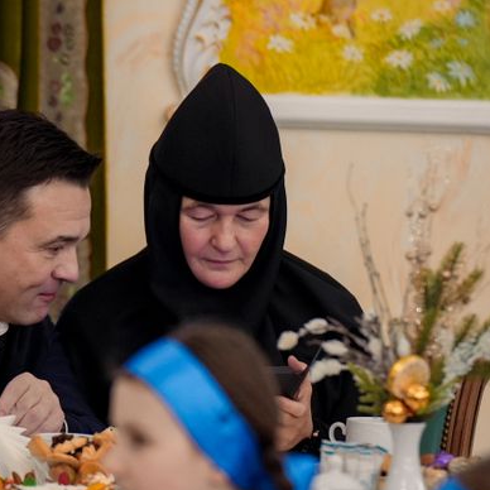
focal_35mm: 367
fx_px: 5877
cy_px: 253
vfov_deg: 4.8
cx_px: 114
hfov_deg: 4.8
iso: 1250
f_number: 2.8
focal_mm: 160
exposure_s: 1/250
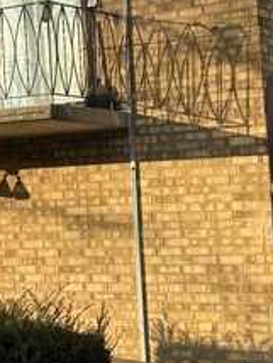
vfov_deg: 16.0
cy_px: 27
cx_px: -200
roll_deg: +0.2
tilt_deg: +12.9
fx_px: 1270
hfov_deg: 11.5
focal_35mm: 121
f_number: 1.78
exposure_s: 1/1767
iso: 80
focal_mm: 6.86
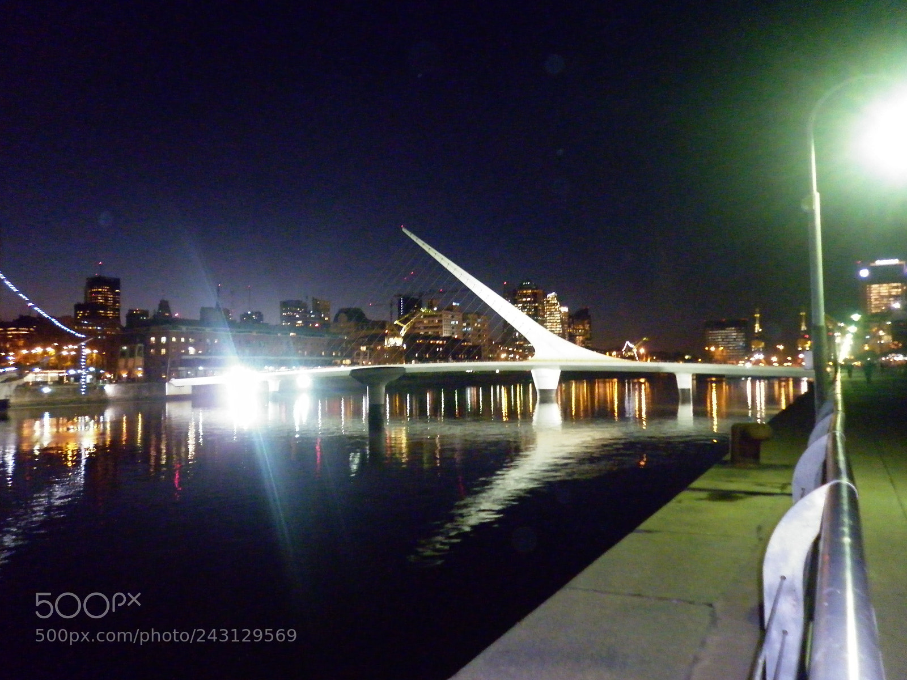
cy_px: 340
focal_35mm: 28
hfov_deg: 63.4
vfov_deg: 49.7
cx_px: 454
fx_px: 734
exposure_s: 1/8
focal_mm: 5
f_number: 2.8
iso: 640
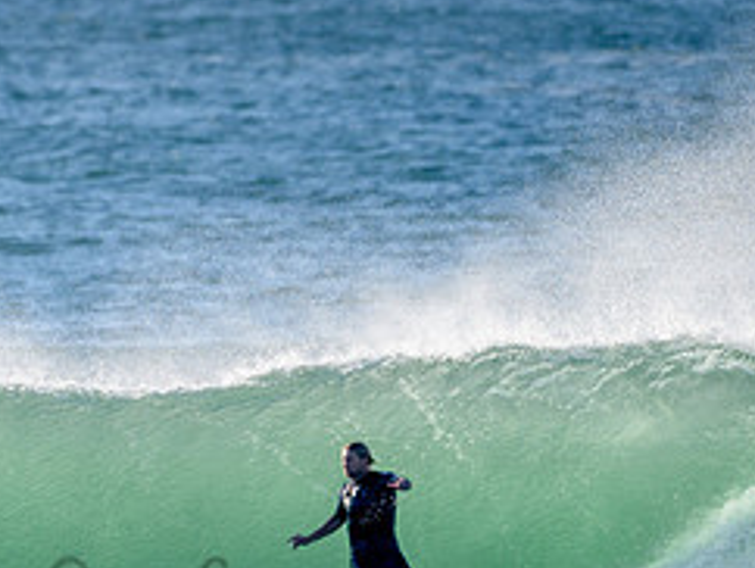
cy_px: 451
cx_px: 373
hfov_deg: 1.4
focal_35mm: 1404
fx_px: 30653
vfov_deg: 1.1
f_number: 5.6
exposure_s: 1/1250
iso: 180
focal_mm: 500
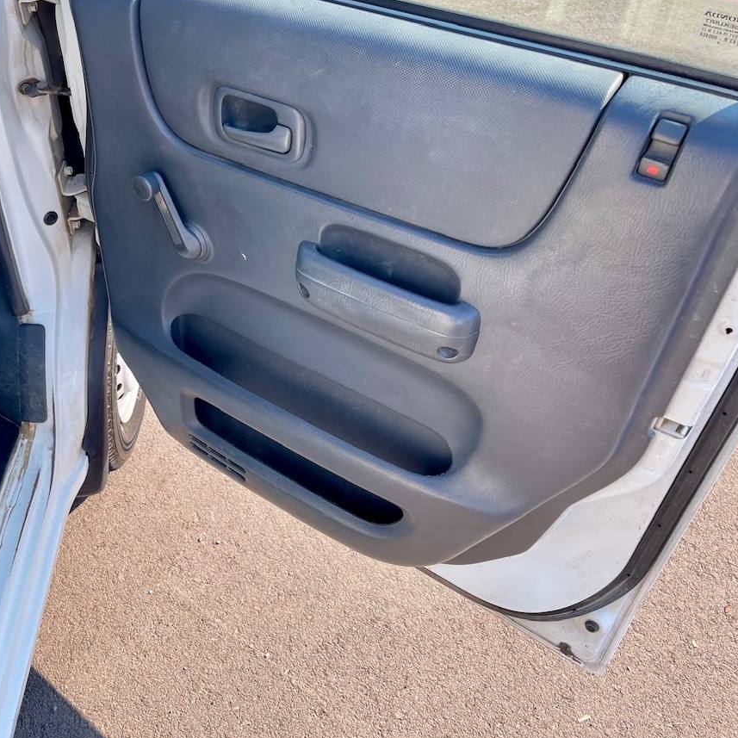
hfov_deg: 48.5
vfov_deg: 49.7
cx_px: 221
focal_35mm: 33
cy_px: 337
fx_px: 796
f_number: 1.6
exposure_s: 1/516
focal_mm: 5.1
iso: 32
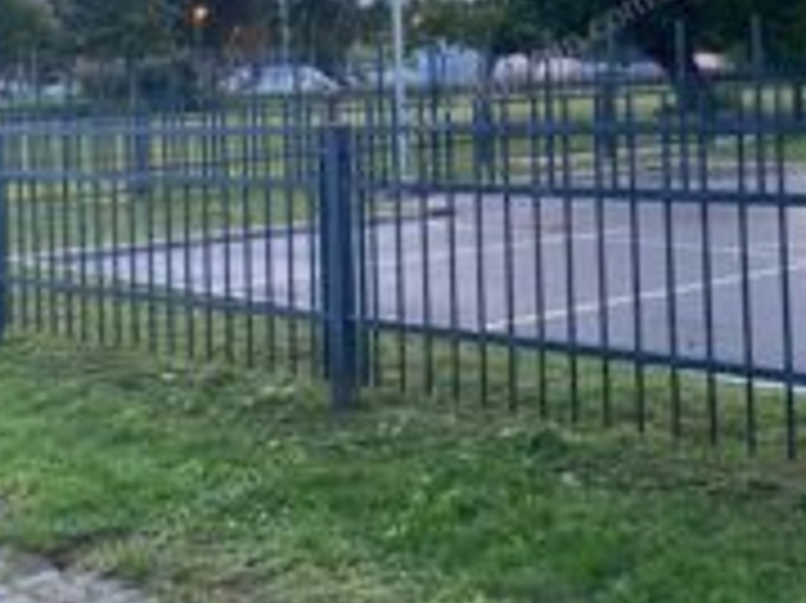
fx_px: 1350
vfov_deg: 24.4
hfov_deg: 32.9
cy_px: 54
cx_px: 545
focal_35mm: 58
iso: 160
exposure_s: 1/50
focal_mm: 4.25
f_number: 1.8
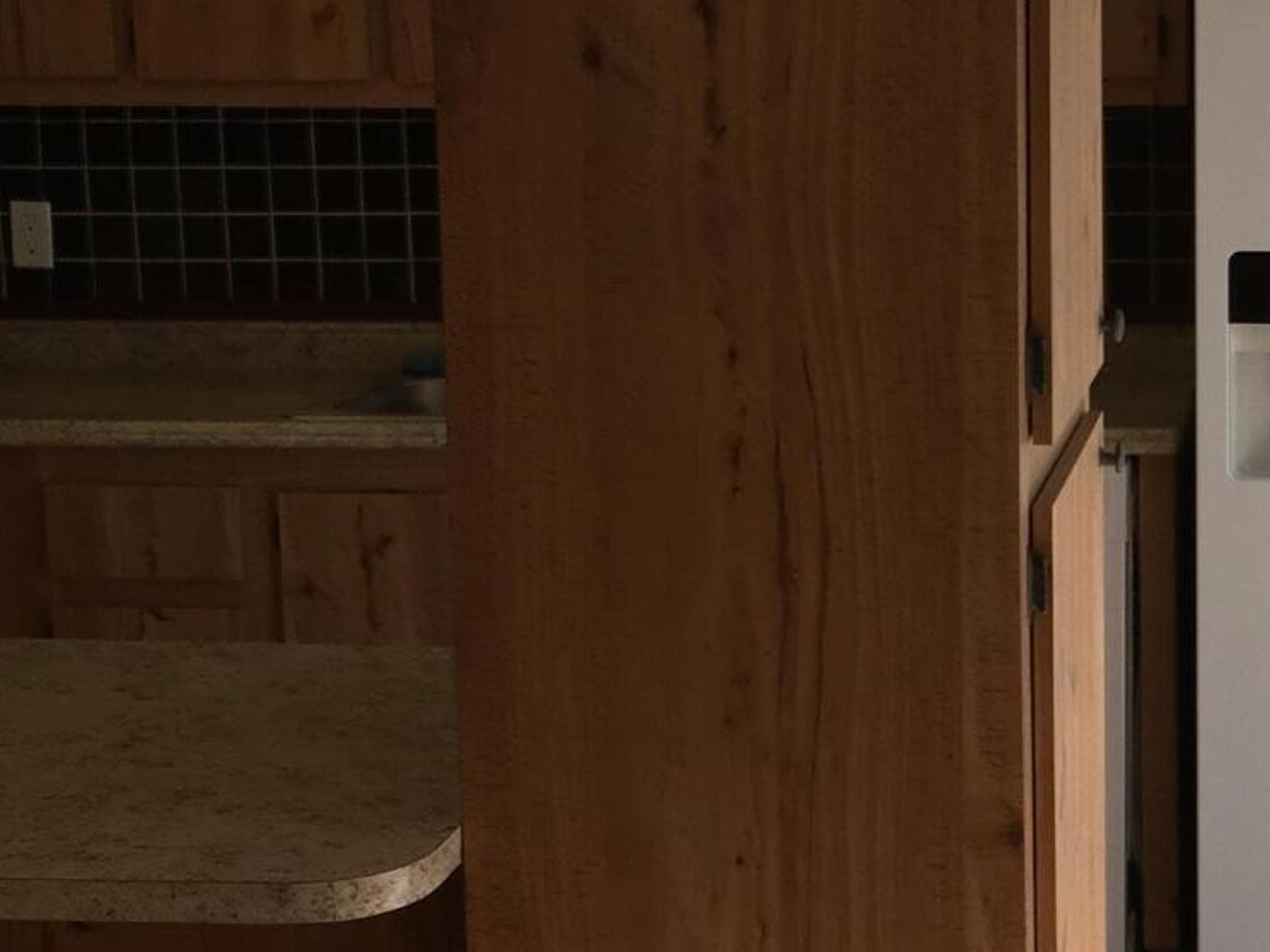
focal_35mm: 78
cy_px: 430
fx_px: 2862
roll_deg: -1.4
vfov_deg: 18.9
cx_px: 1111
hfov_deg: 24.4
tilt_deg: -7.8
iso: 32
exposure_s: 1/120
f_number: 2.2
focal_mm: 4.15
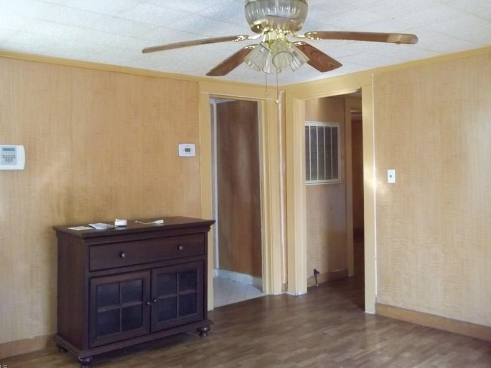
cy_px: 177
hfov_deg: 53.9
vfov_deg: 41.8
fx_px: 482
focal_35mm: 34
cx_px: 232
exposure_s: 1/30
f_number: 2.9
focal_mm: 5.7
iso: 400
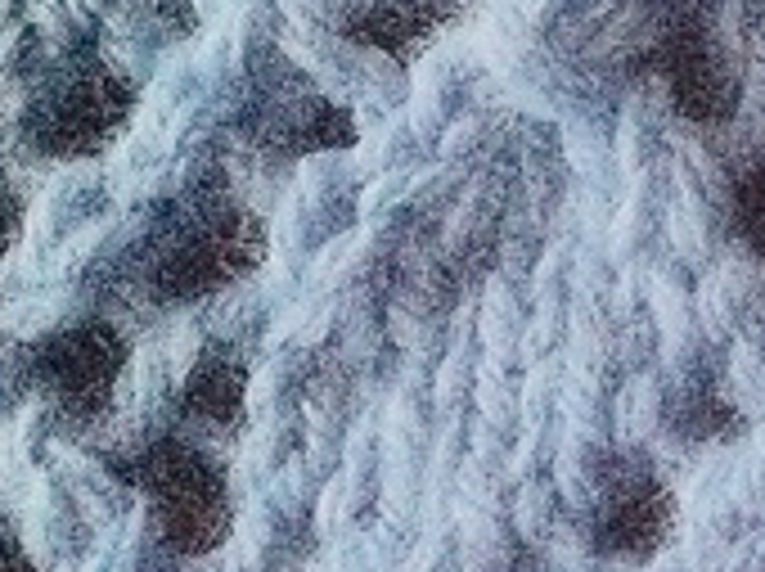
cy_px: 99
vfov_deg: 11.2
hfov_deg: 13.5
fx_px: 2913
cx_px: 1364
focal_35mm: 132
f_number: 2.4
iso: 800
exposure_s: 1/15
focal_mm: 4.28
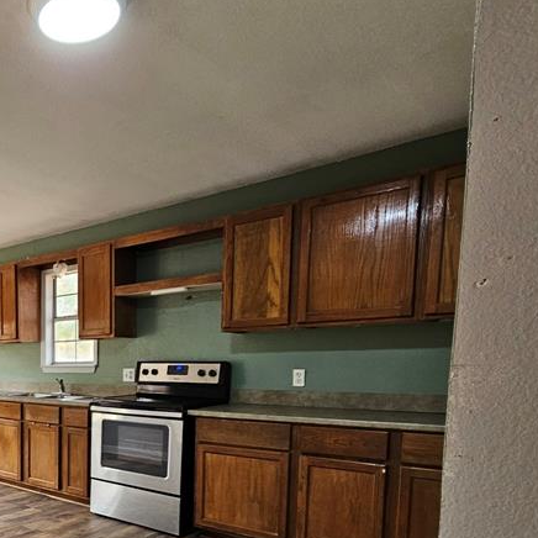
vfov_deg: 55.1
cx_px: 0
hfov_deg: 48.6
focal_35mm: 27
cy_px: 427
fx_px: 475
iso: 160
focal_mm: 2.2
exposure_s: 1/60
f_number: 2.2
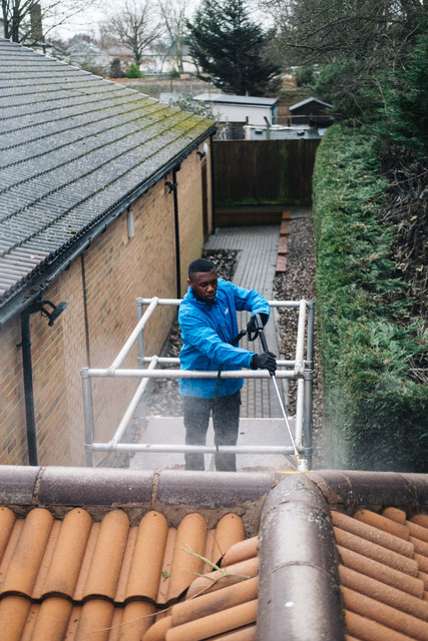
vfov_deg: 37.5
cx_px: 214
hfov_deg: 25.5
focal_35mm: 53
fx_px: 945
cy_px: 320
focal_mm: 35
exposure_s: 1/400
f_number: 2
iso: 200
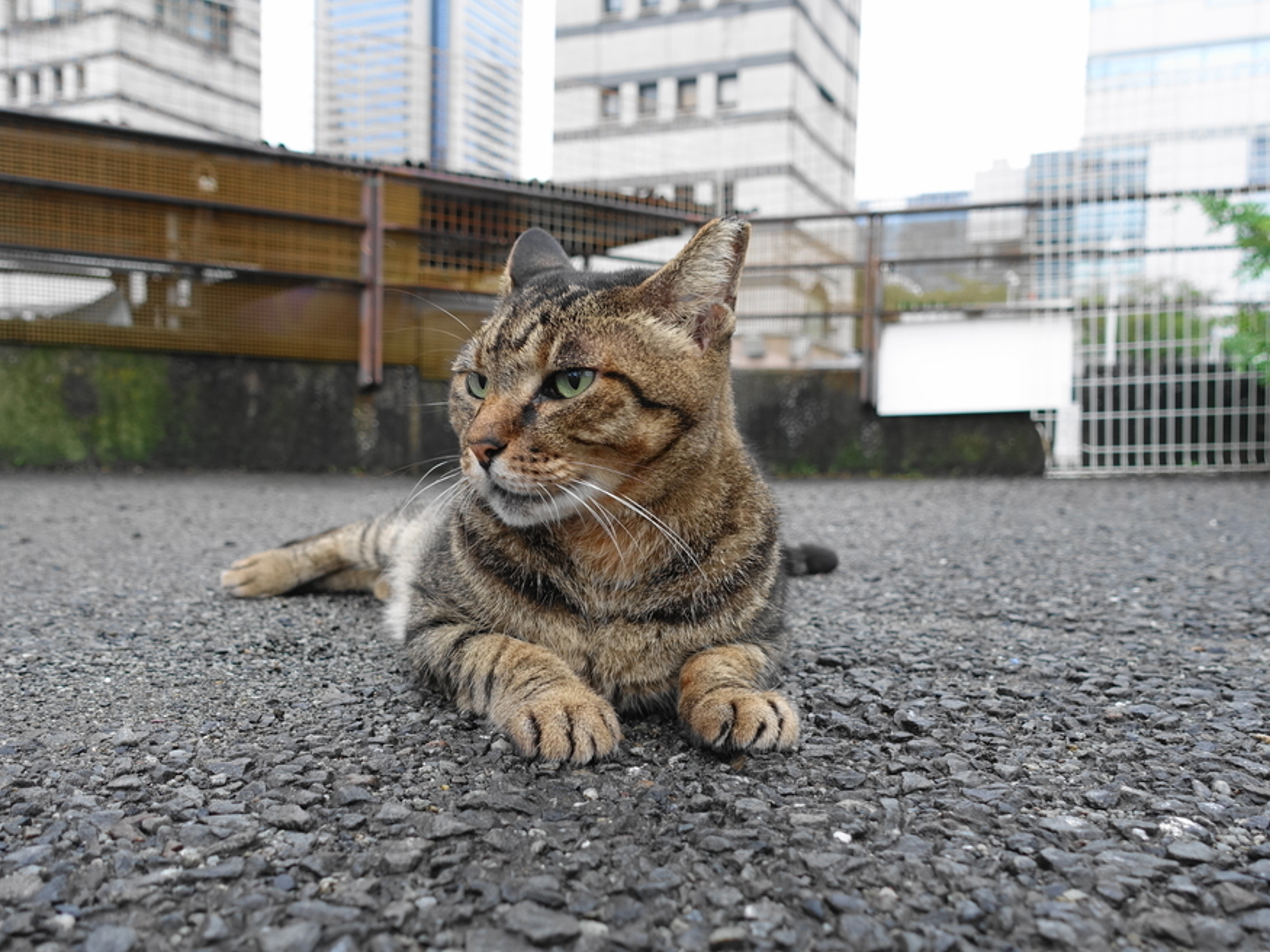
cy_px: 474
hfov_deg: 65.3
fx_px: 990
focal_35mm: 27
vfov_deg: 51.3
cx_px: 642
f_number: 2.8
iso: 125
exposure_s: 1/30
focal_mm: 8.8
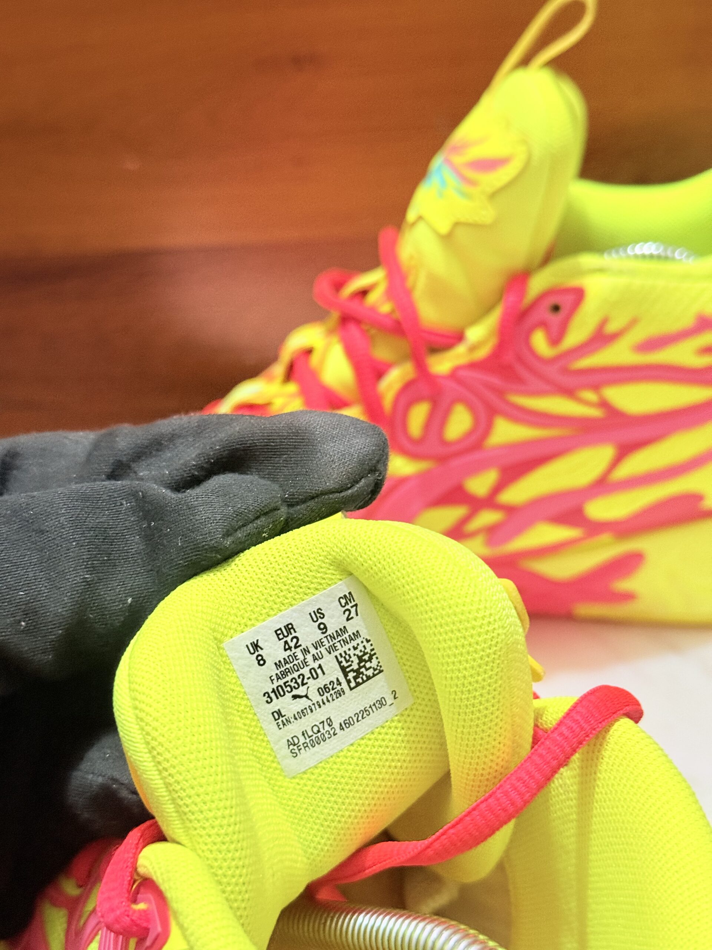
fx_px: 1316
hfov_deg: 30.3
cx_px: 356
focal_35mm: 48
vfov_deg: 39.7
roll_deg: +6.3
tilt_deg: -30.3
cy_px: 475
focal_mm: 6.76
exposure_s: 1/33
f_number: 1.78
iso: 320
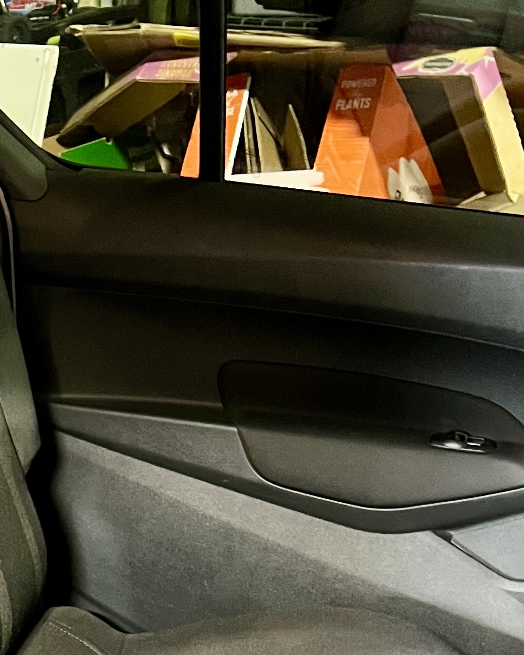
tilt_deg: -36.9
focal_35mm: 76
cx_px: -147
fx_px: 1473
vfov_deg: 22.1
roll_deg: +5.3
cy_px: 889
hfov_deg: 18.8
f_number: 1.5
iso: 640
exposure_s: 1/33
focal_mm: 5.7
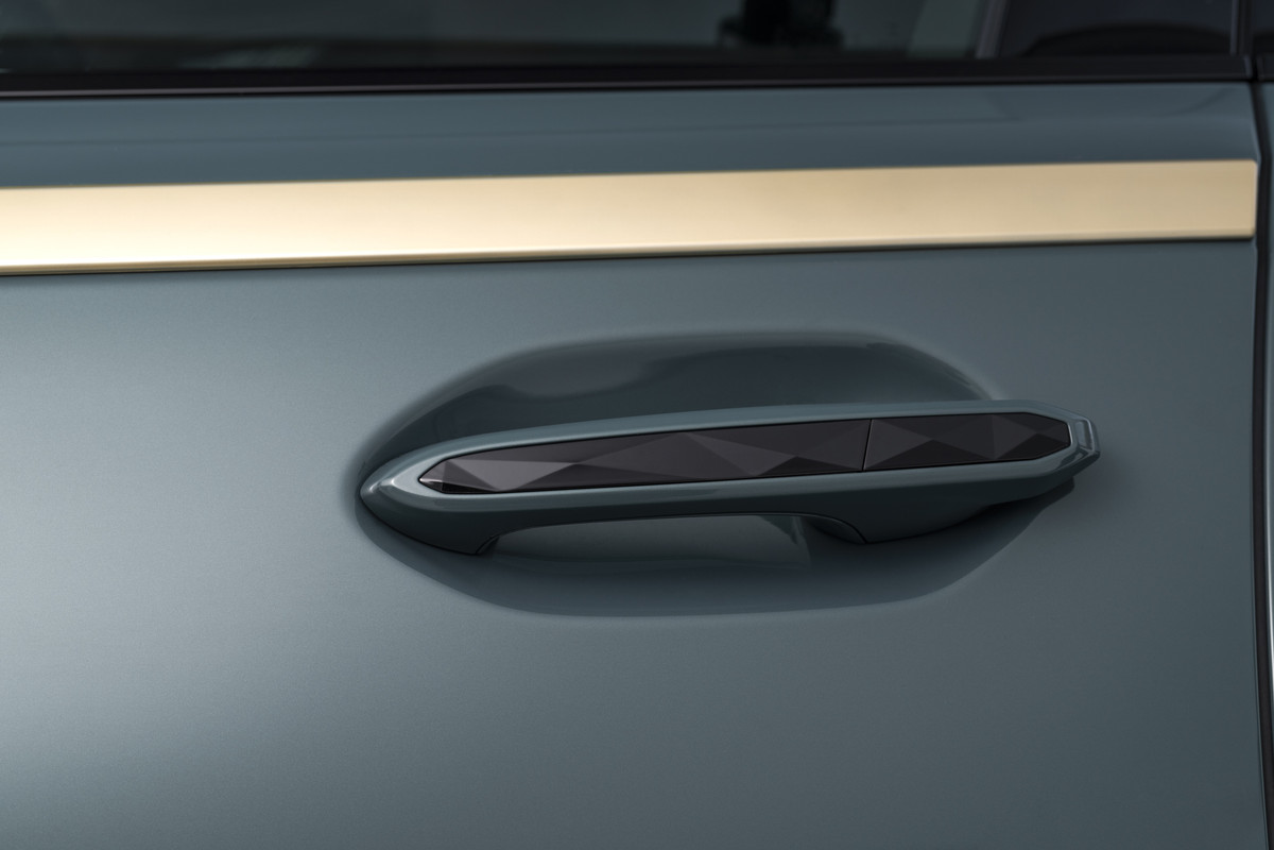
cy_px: 425
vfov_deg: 27.0
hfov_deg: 39.6
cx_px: 637
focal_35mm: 50
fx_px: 1769
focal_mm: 50
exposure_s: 1/125
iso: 125
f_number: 5
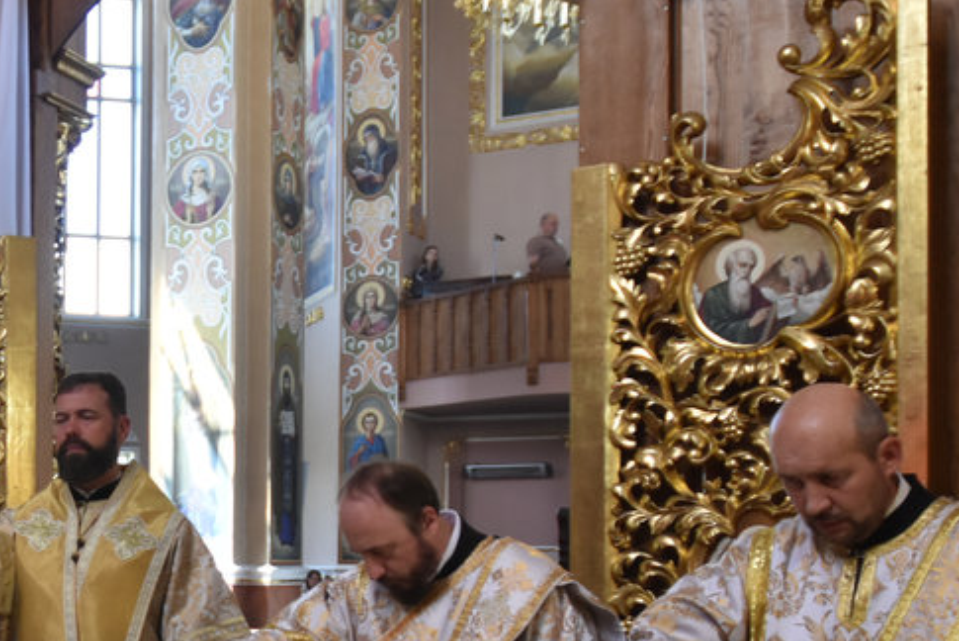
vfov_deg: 23.5
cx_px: 57
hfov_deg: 32.8
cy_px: 515
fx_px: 1519
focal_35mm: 57
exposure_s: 1/160
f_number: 3.5
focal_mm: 18
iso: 800
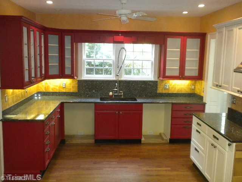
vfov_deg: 38.7
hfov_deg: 50.1
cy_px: 91
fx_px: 259
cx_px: 121
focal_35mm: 37
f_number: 3.5
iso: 400
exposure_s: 1/30
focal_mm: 6.6
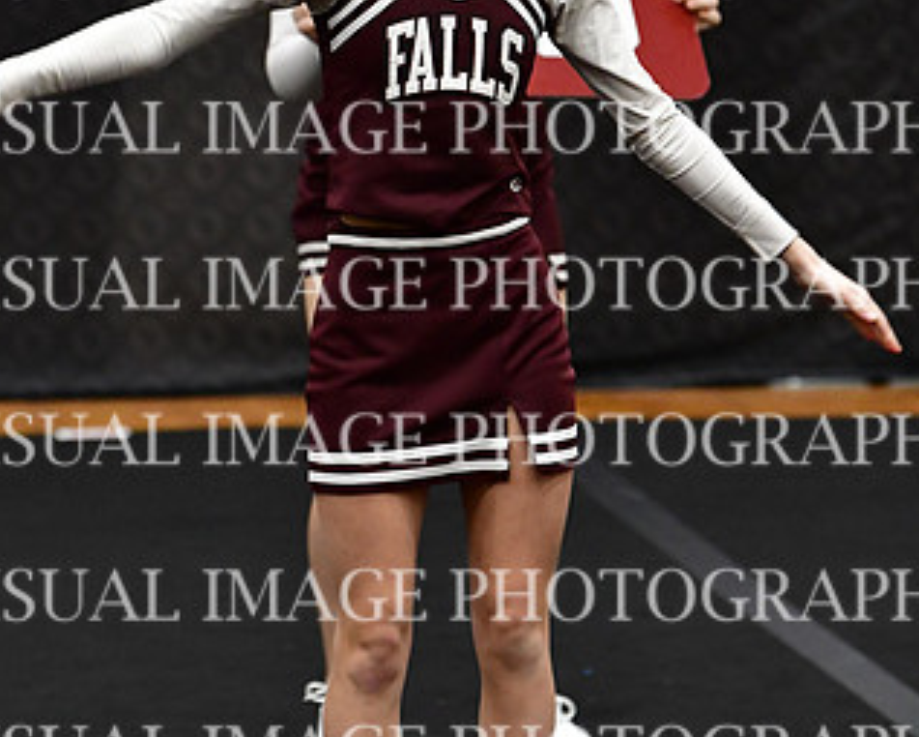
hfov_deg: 4.4
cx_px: 431
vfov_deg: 3.5
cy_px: 49
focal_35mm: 438
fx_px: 11920
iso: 4000
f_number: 3.5
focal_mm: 170
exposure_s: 1/500
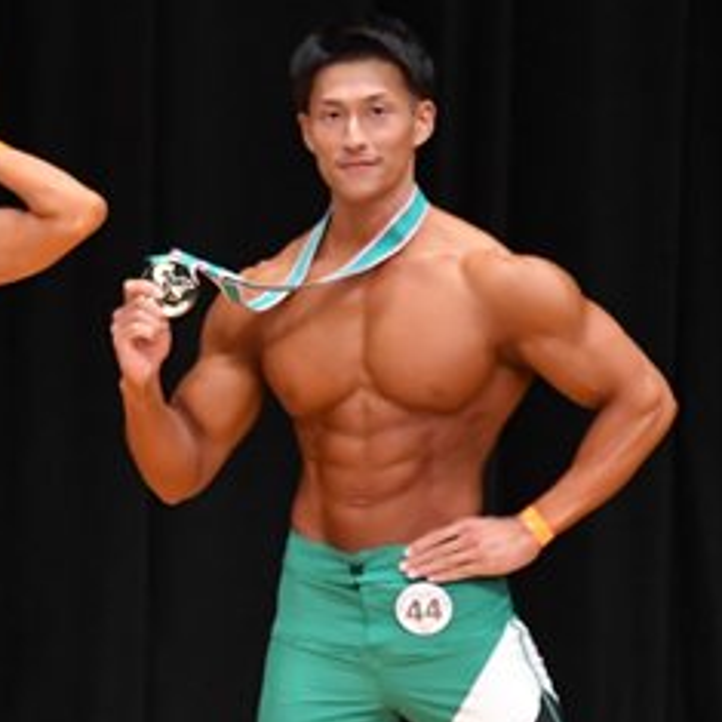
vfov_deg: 2.5
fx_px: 16825
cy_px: 614
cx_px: -318
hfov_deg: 2.5
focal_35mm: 713
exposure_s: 1/400
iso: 4000
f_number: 5.6
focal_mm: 170
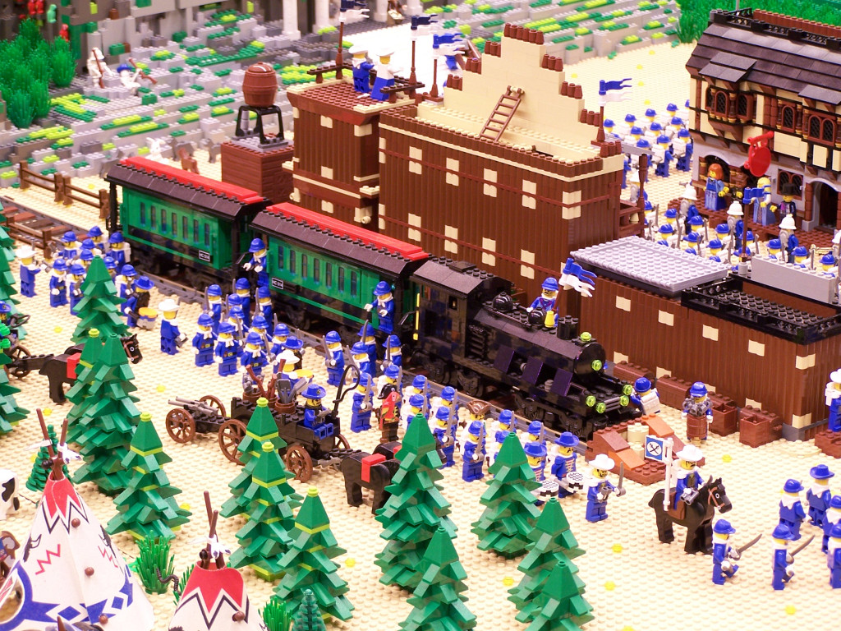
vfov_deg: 14.1
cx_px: 420
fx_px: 2551
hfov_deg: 18.7
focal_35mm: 105
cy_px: 316
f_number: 3.2
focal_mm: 17.5
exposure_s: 1/2
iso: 80
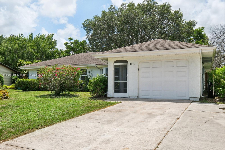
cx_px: 112
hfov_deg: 60.3
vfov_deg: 42.3
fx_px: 194
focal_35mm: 31
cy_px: 75
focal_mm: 20.9
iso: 1250
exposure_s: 1/3200
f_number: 8
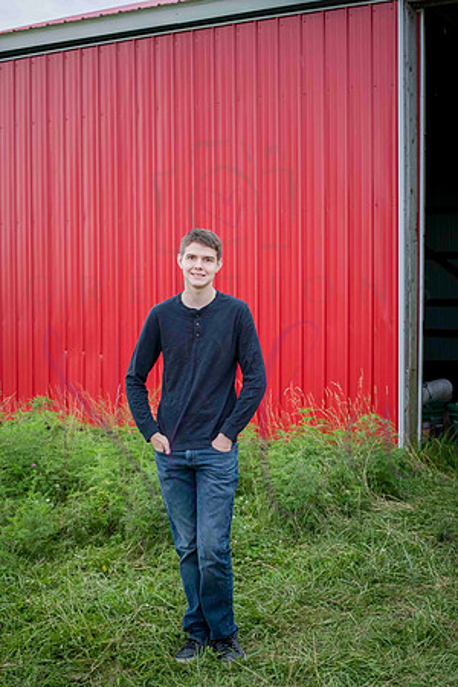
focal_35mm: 50
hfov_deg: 27.0
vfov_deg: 39.6
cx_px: 229
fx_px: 954
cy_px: 344
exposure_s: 1/320
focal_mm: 50
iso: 640
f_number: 5.6
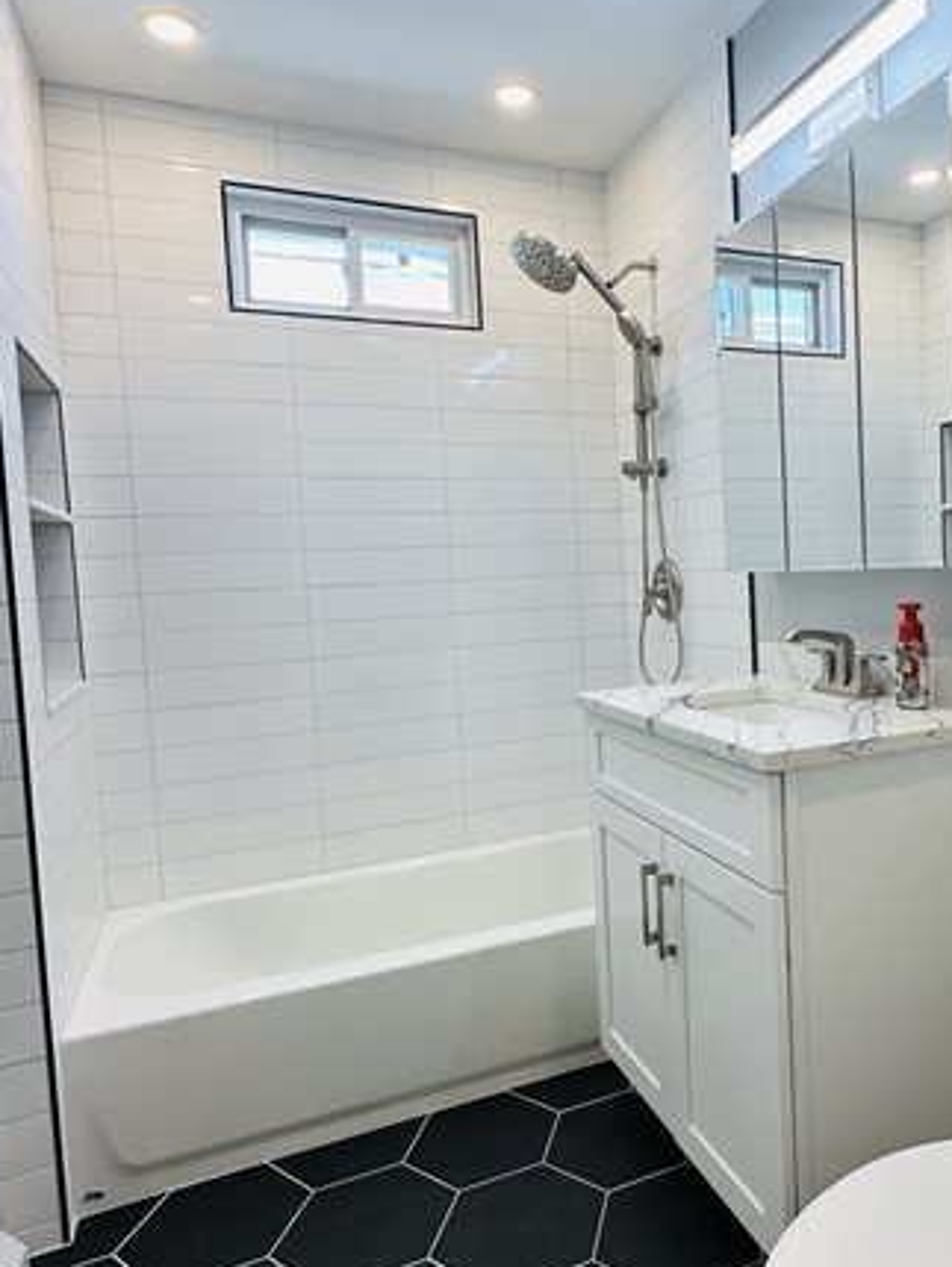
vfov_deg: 69.4
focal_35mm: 25
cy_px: 619
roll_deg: +2.4
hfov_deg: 53.1
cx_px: 684
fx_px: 916
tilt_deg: -2.7
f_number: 2.2
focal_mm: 2.22
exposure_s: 1/120
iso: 64
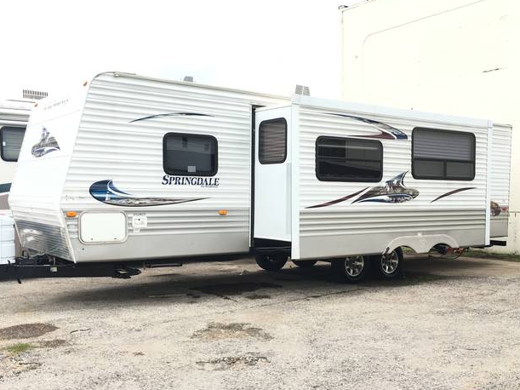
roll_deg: +0.9
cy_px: 231
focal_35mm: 38
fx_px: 571
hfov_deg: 49.0
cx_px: 270
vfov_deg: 37.6
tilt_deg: -1.4
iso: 25
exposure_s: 1/434
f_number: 2.2
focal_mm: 4.15
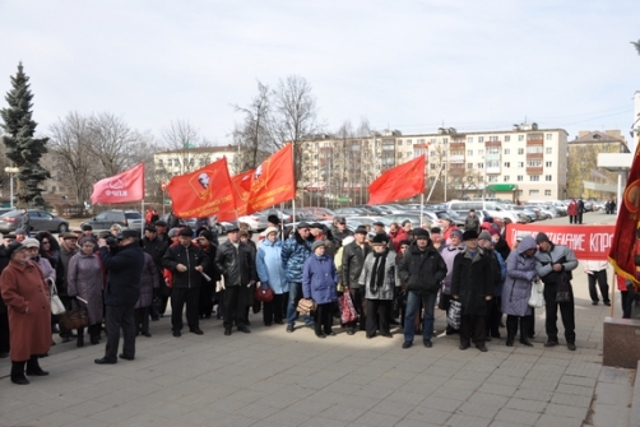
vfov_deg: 36.9
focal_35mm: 36
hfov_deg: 53.1
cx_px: 320
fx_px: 640
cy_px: 214
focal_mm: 24
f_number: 10
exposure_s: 1/200
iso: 200
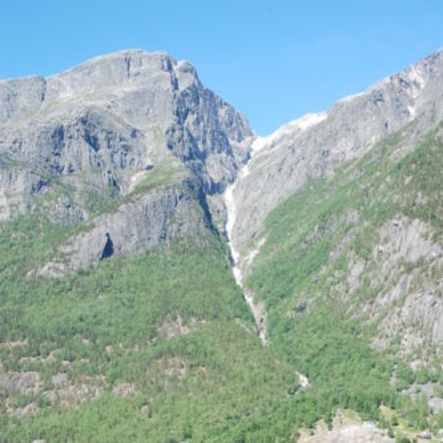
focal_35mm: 56
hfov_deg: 30.7
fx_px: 806
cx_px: 222
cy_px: 331
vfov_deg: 30.2
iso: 100
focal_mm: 29
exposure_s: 1/30
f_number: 14
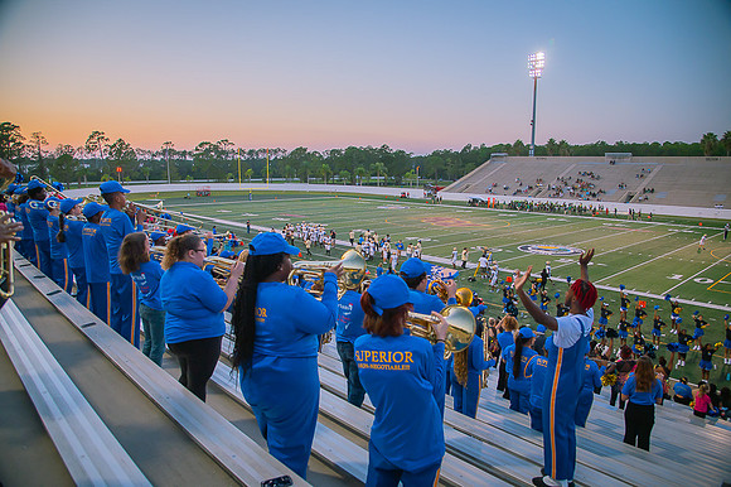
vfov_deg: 53.1
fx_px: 487
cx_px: 366
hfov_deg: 73.8
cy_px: 244
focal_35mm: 24
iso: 800
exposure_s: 1/250
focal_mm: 24
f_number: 4
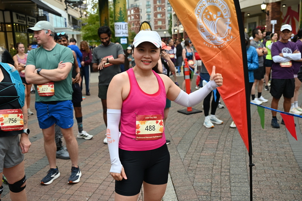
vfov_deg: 36.0
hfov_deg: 51.9
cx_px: 151
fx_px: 310
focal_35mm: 37
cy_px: 100
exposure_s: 1/125
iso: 560
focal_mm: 37
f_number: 5
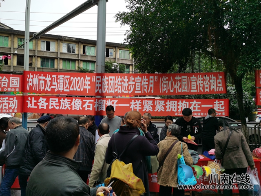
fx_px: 204
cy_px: 98
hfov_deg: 65.3
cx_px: 130
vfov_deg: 51.4
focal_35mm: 27
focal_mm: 5.58
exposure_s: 1/153
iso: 50
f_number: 1.8
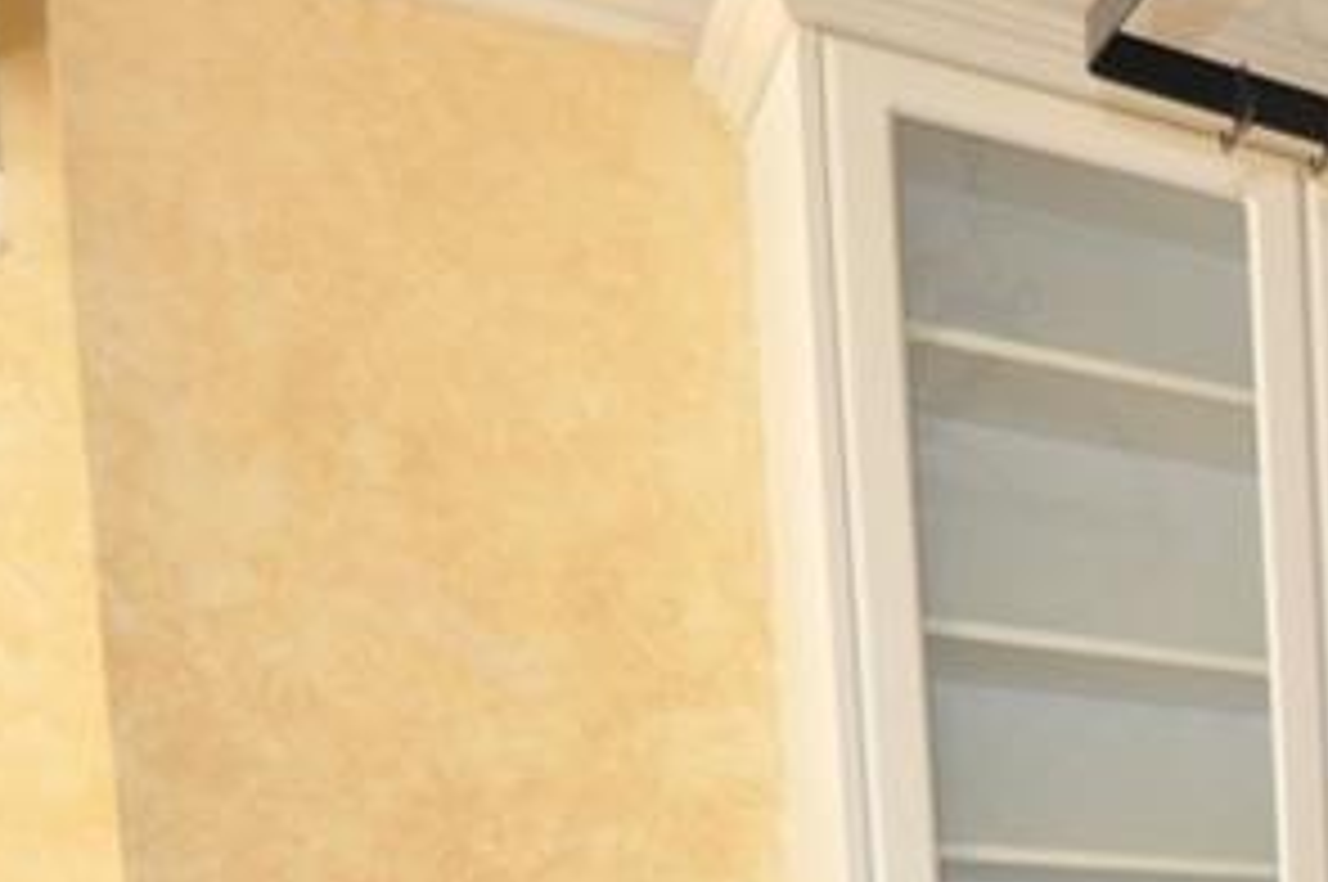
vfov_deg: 21.9
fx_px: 1916
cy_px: 1298
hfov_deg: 25.3
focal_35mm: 52
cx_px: 2129
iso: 800
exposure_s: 1/60
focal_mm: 10
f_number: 3.5
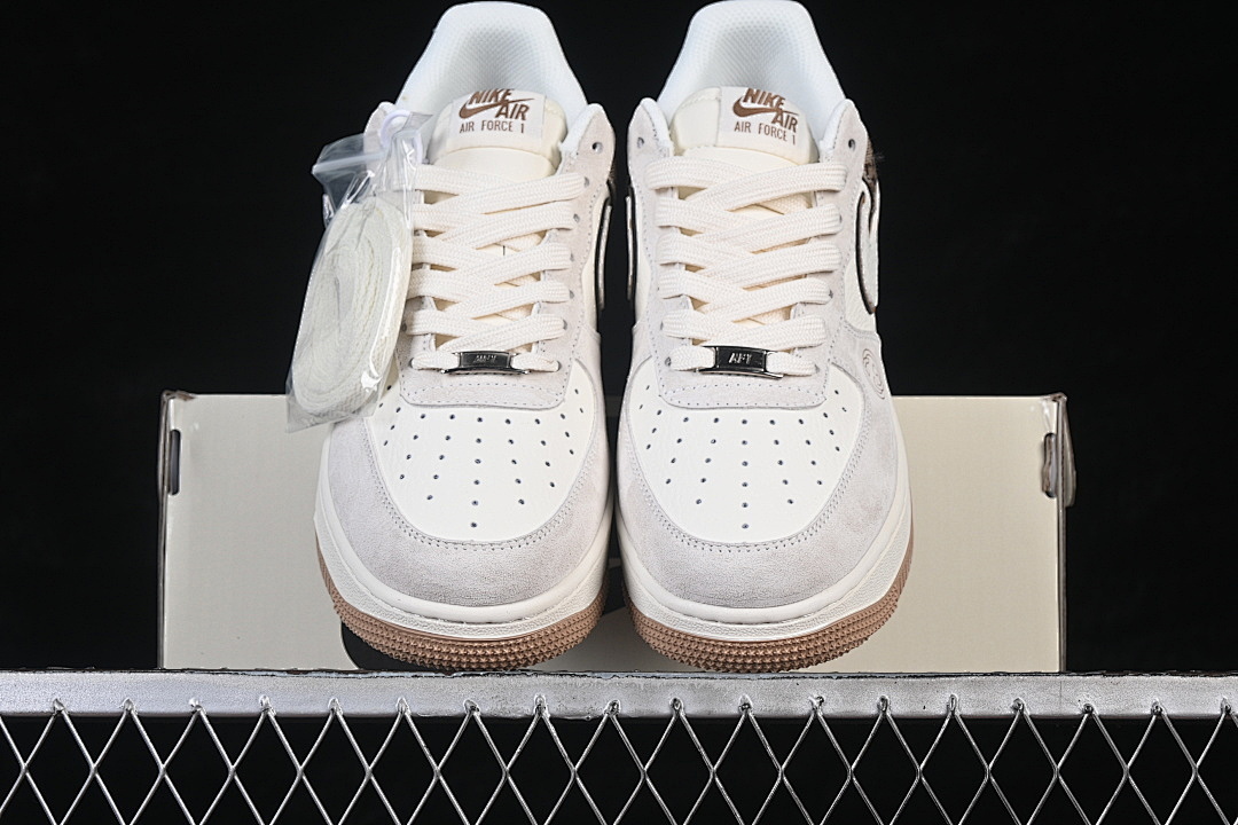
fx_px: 2579
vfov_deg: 18.2
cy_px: 412
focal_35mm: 75
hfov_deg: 27.0
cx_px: 619
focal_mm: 50
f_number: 8
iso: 160
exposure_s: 1/80
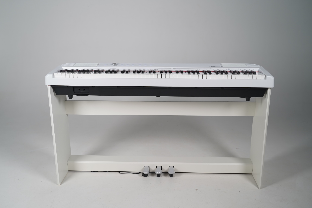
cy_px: 104
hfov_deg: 50.7
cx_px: 156
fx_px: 329
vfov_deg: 35.1
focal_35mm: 38
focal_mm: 38
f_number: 5
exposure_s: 1/100
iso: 250
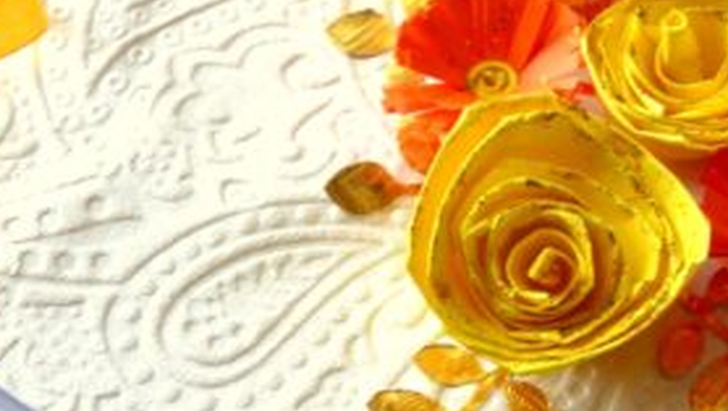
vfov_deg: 7.8
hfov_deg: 13.6
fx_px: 2995
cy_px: 71
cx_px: 749
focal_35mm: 155
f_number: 2.8
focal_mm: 11.9
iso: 100
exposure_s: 1/125
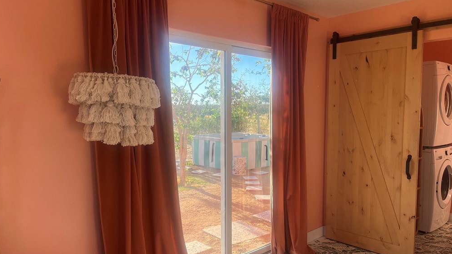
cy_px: 136
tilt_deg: -3.2
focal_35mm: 29
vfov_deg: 40.2
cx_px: 226
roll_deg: -1.2
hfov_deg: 66.1
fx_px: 348
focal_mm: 5.1
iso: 50
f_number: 1.6
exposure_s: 1/463
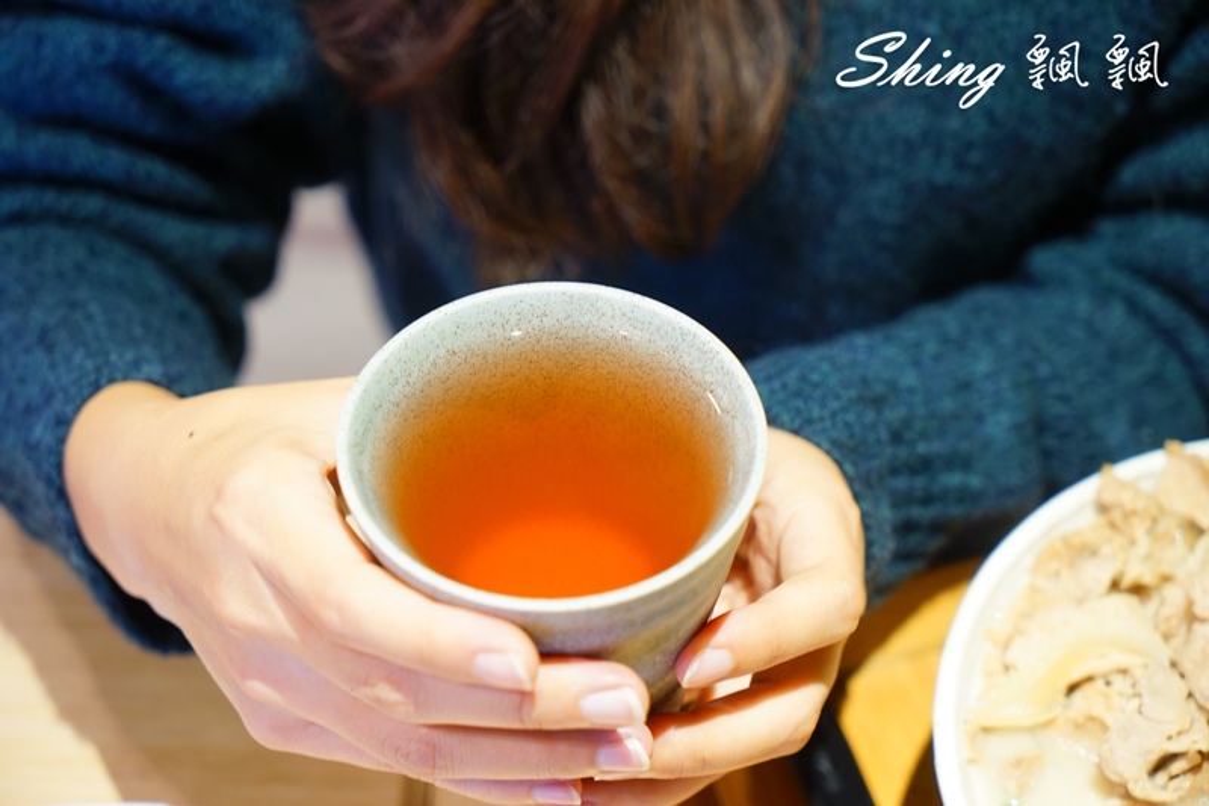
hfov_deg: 31.0
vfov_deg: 20.9
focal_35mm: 65
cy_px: 403
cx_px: 604
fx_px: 2182
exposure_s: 1/10
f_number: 5
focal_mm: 65
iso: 640
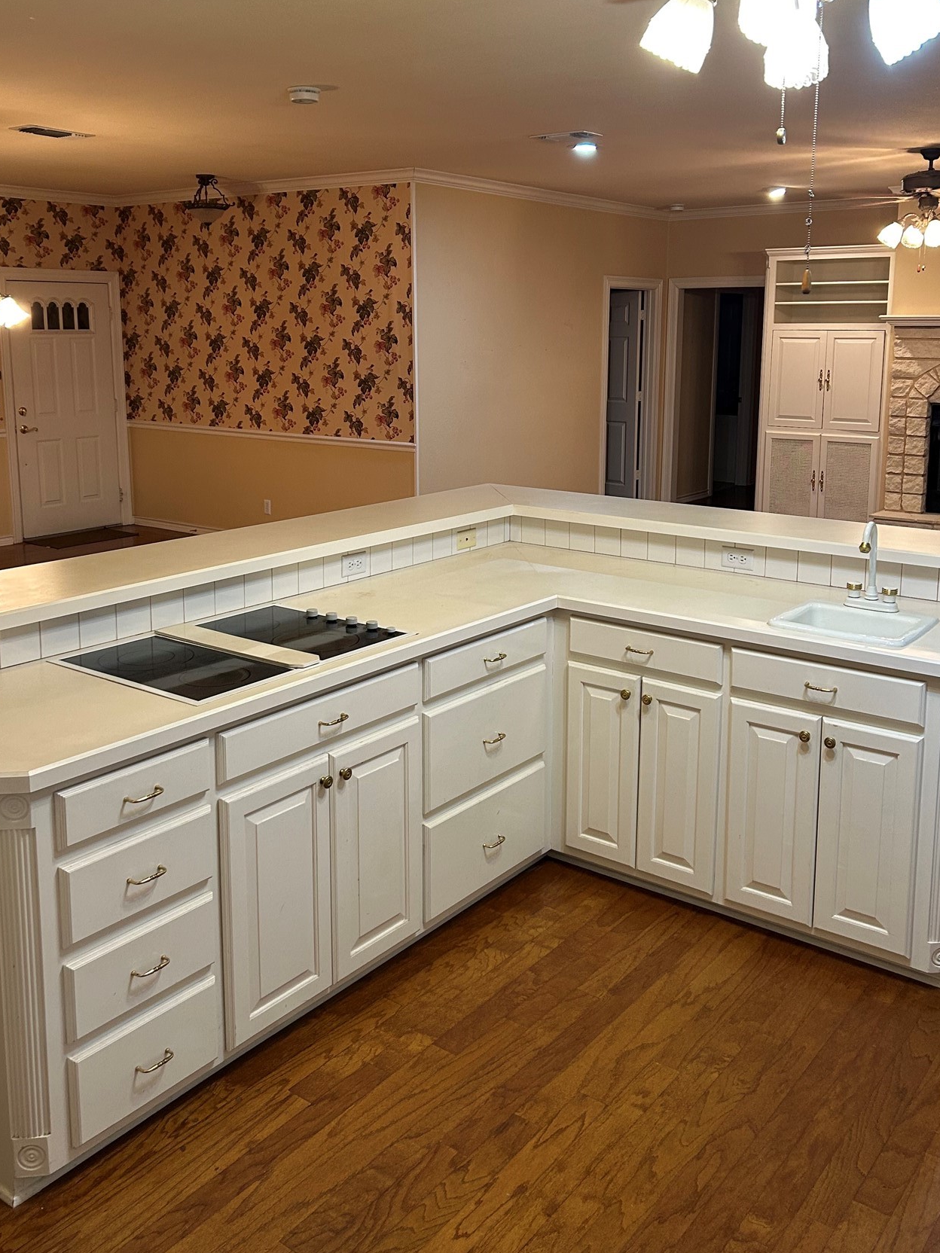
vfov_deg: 56.5
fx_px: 1159
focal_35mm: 32
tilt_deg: -9.4
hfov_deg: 44.2
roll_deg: -0.1
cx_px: 484
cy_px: 527
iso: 160
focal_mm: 5.7
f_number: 1.5
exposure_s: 1/60
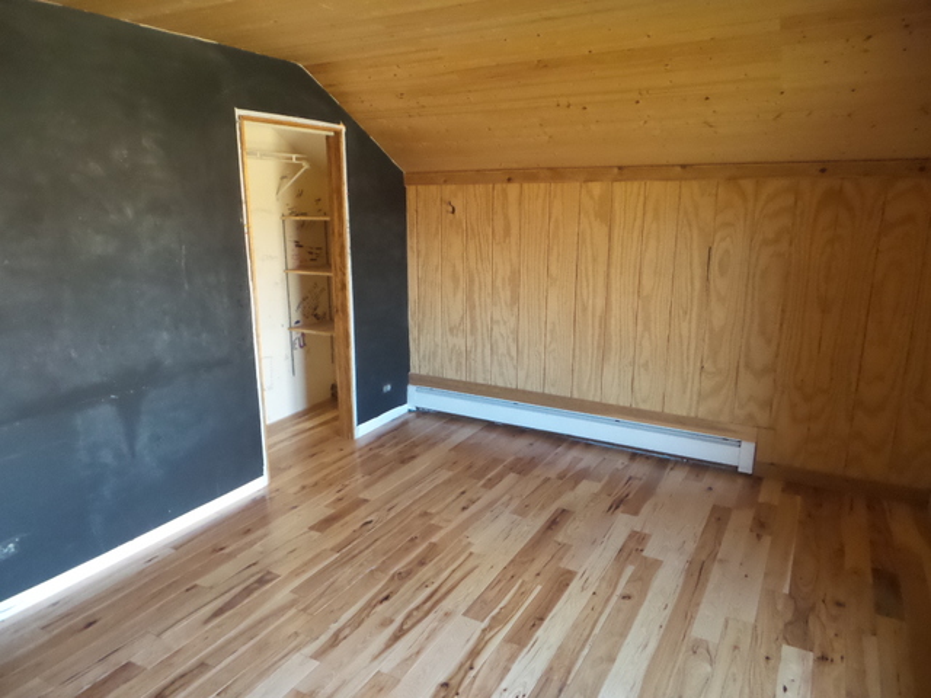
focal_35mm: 23
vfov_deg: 58.9
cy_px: 349
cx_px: 466
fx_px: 619
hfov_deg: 73.9
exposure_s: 1/30
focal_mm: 4.1
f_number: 2.8
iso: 800
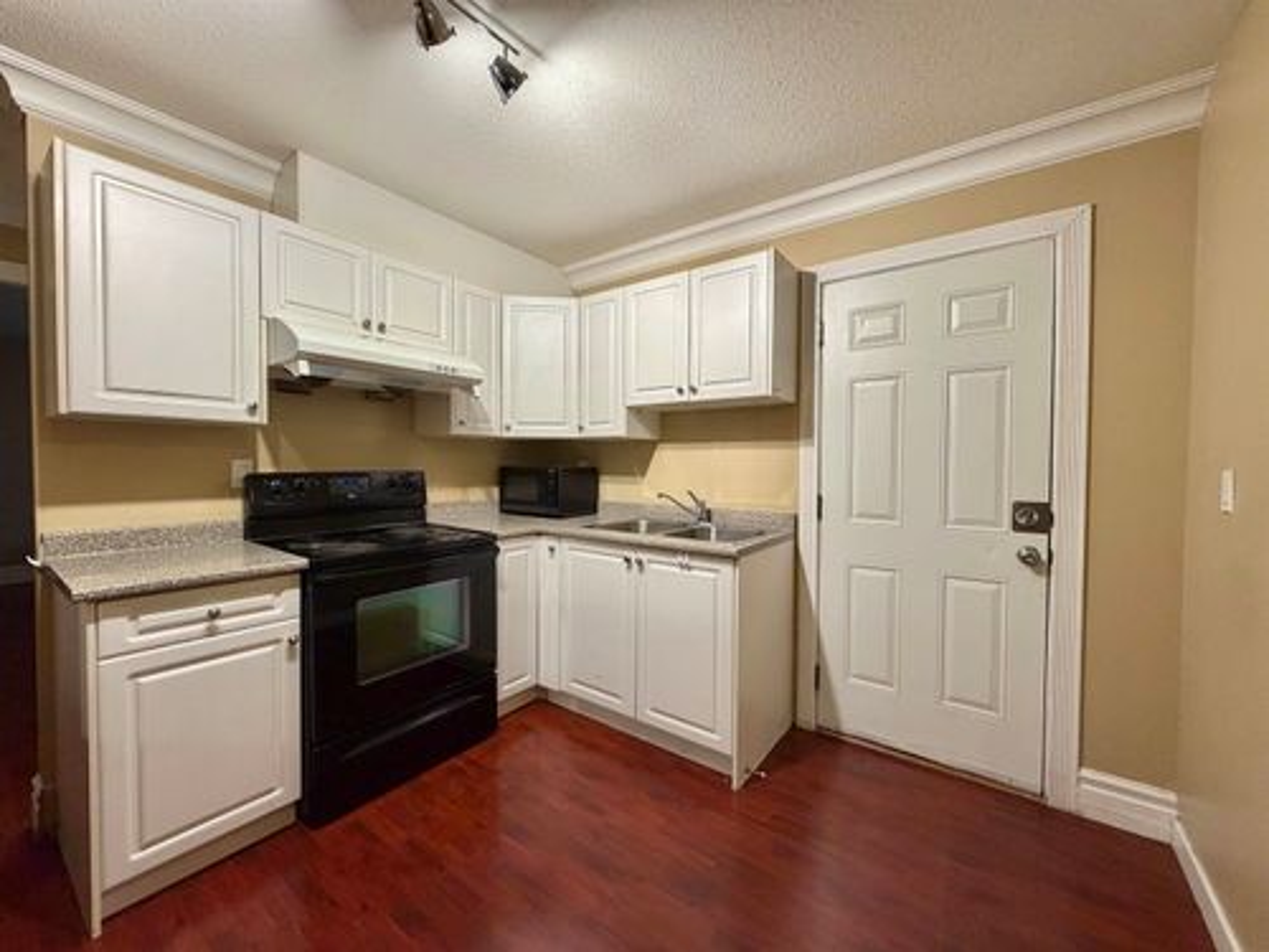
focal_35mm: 14
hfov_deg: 102.1
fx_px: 513
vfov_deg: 85.7
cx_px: 634
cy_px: 476
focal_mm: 2.22
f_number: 2.2
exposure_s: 1/60
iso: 200
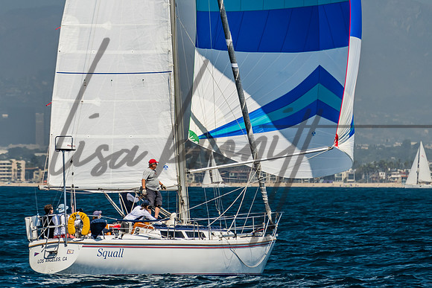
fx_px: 5461
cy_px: 44
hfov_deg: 4.5
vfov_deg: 3.0
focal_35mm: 455
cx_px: 162
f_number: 6.3
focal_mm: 200
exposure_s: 1/500
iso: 160
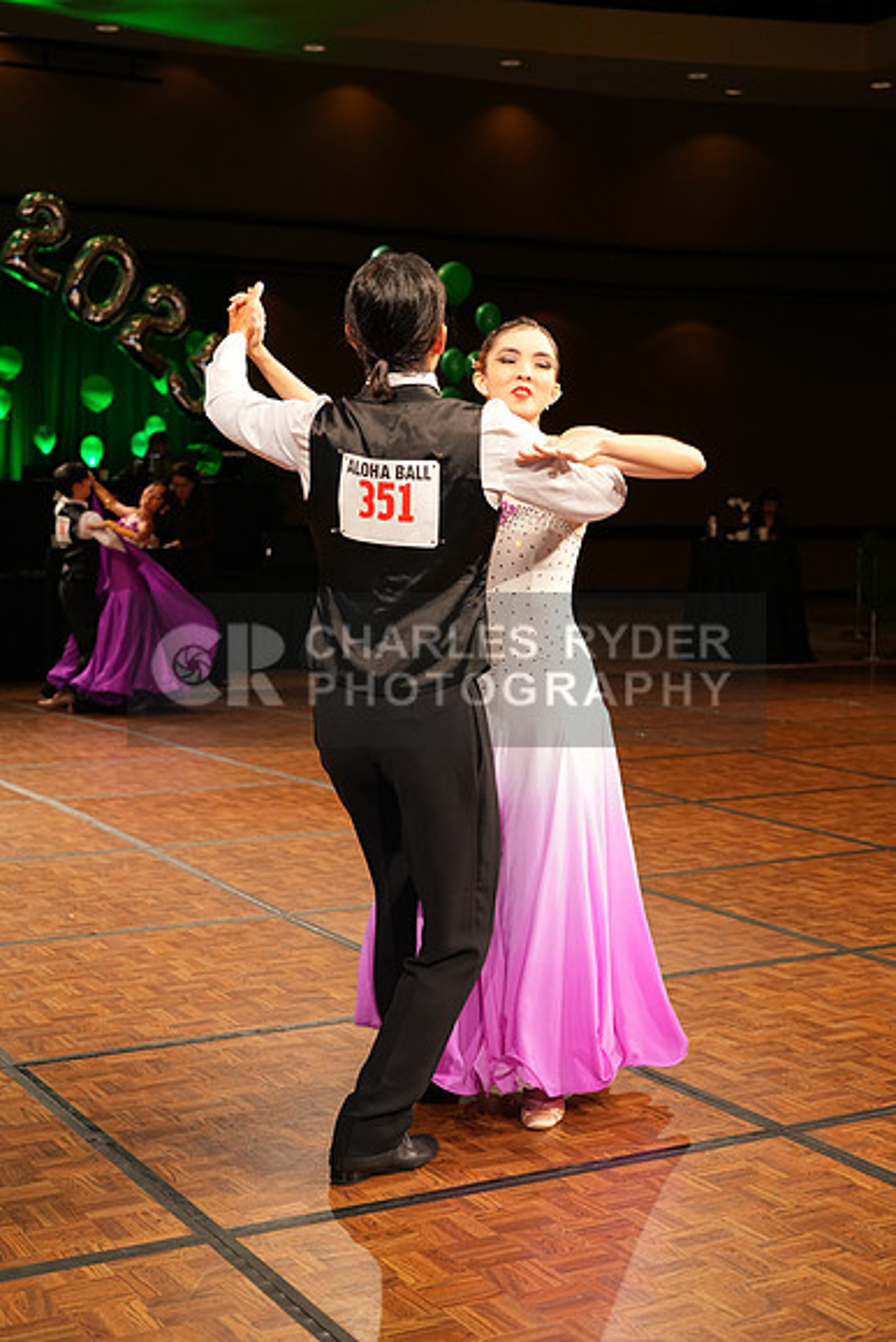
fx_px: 1828
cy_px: 671
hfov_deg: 27.5
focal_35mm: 49
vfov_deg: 40.3
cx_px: 448
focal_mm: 49
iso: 1250
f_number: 4.5
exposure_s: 1/200
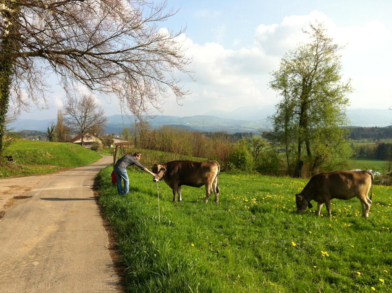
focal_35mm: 38
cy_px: 147
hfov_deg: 49.0
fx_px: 430
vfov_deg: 37.6
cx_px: 181
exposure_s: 1/1005
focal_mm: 3.85
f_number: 2.8
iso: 80
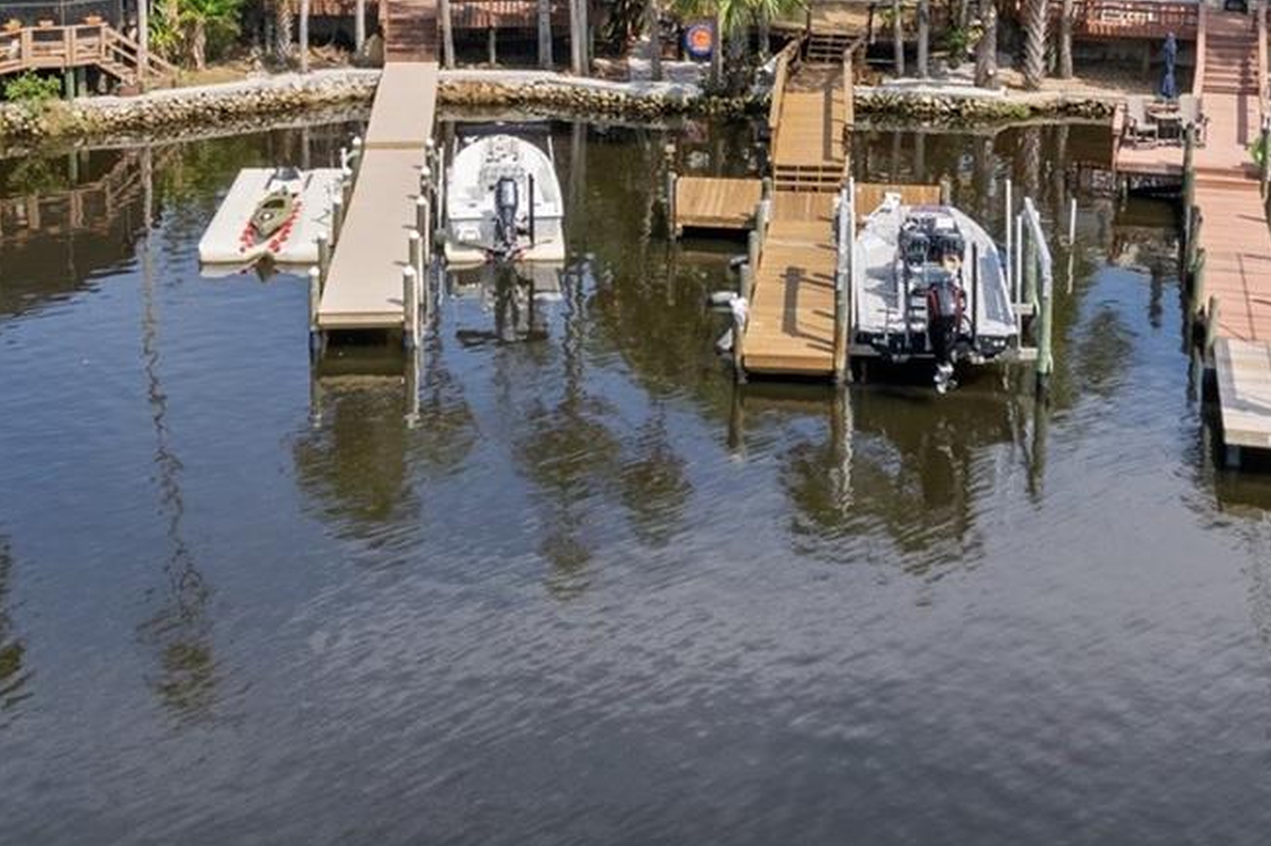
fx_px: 1905
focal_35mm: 54
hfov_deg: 36.9
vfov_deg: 23.8
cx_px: 589
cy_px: -28
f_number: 2.8
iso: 100
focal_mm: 8.38
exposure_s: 1/800
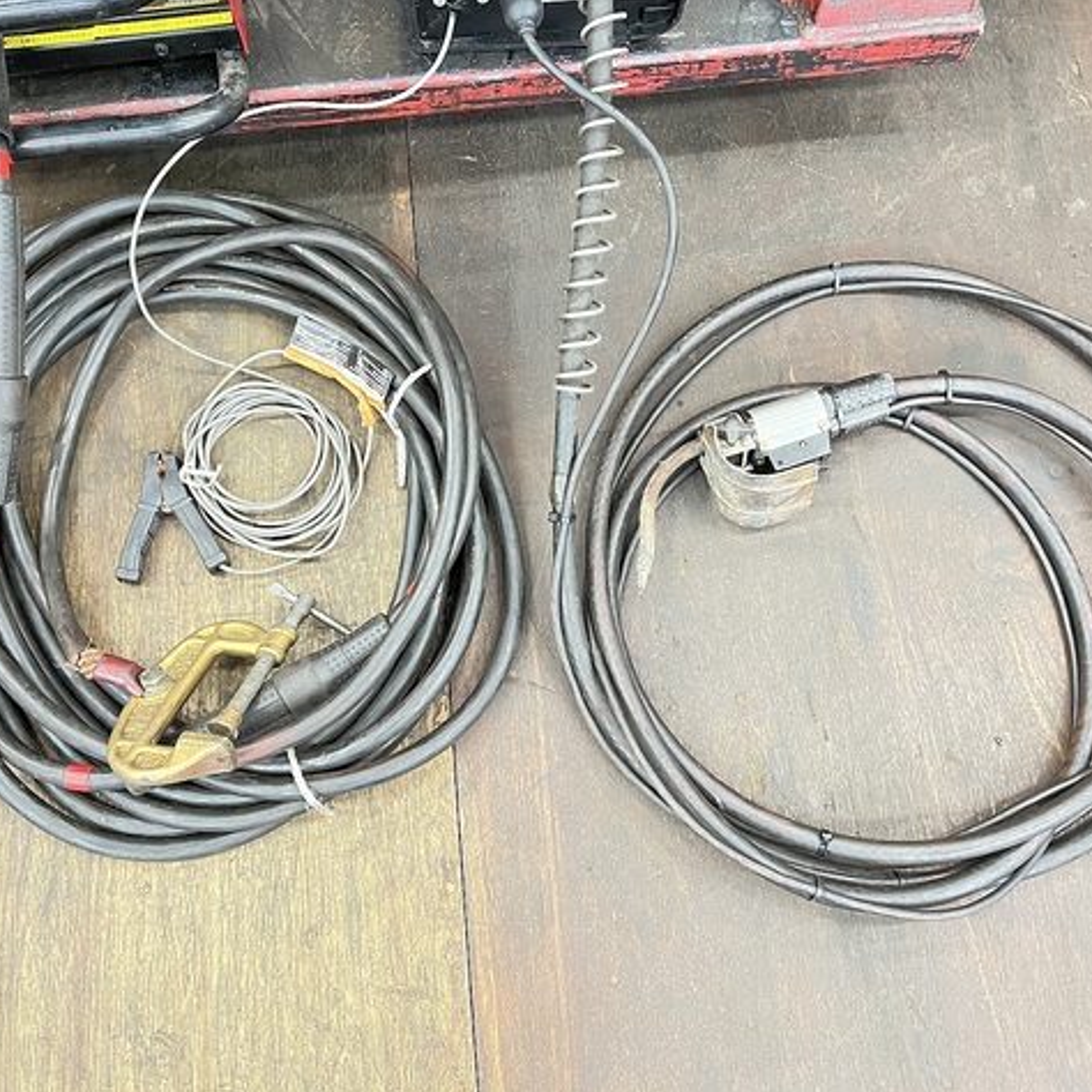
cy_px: 548
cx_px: 555
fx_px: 1106
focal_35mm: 31
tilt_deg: -75.7
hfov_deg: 52.5
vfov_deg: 52.5
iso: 640
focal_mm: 5.7
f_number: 1.5
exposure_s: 1/40
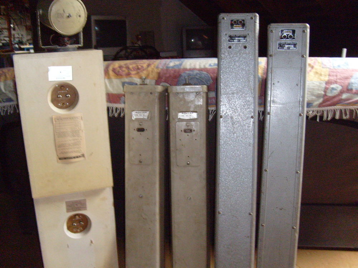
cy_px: 134
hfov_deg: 52.6
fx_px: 362
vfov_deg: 40.7
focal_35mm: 35
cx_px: 179
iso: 400
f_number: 2.8
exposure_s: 1/45
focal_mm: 5.8
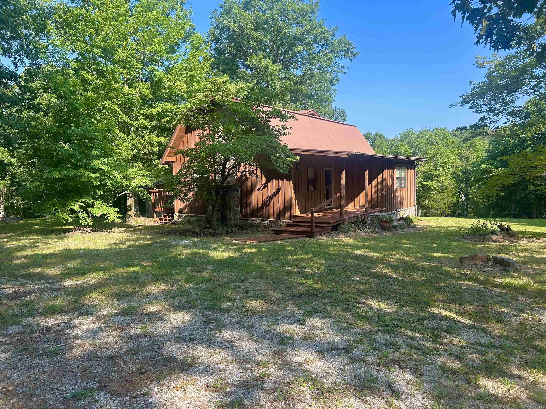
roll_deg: +1.6
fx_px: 410
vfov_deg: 53.1
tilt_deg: -4.0
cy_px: 204
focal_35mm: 26
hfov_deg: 67.3
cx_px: 273
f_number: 1.5
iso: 50
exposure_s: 1/982
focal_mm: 5.7
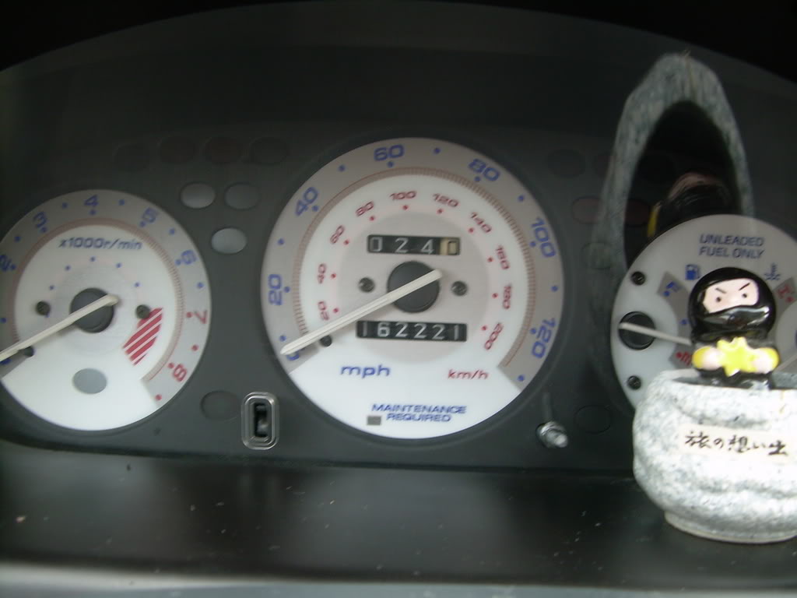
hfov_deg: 49.0
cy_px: 299
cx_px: 398
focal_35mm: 38
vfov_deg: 37.7
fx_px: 875
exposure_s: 1/35.6
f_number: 2.8
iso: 50
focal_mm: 6.3
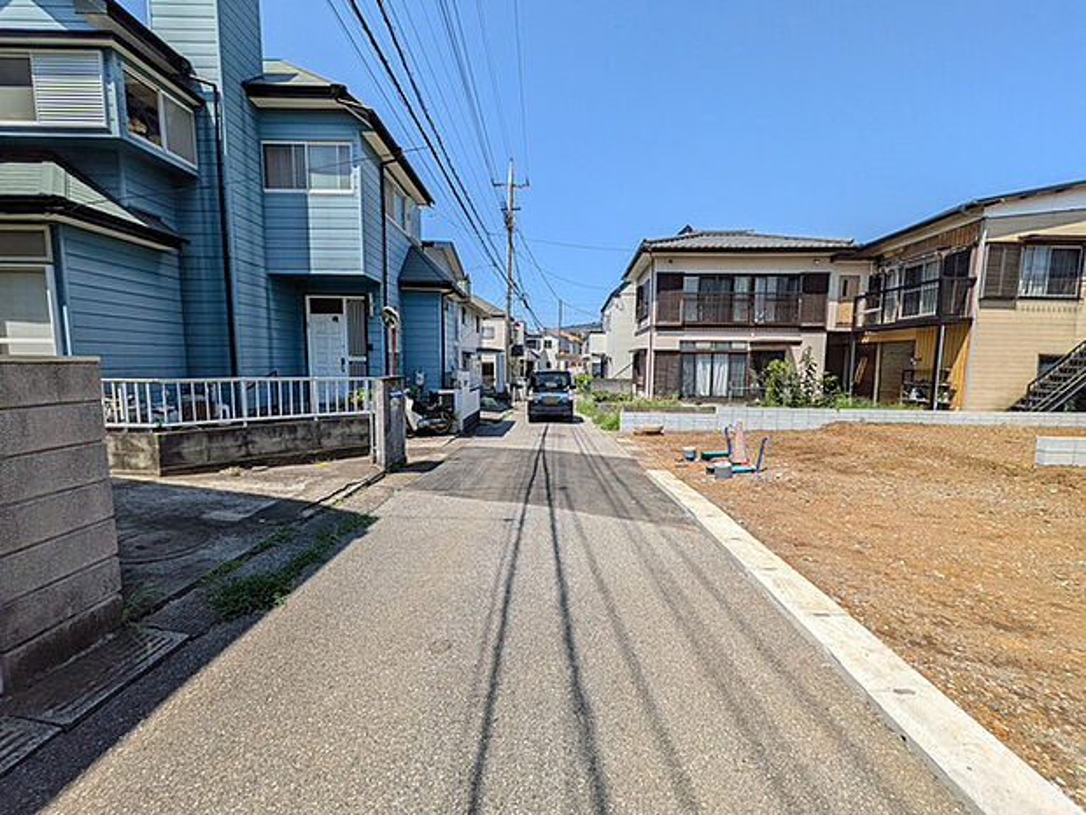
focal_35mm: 14
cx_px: 543
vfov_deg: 85.7
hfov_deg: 102.1
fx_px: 439
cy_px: 408
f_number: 2.2
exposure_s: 1/2404
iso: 51
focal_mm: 1.83
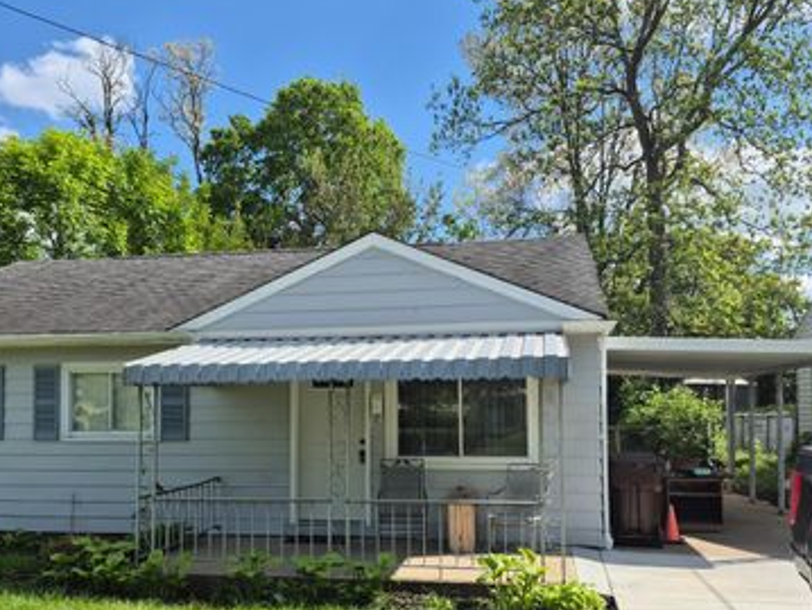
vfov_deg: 43.8
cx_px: 366
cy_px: 394
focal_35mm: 32
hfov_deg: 56.7
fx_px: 751
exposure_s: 1/1692
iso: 25
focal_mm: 5.4
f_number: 1.8
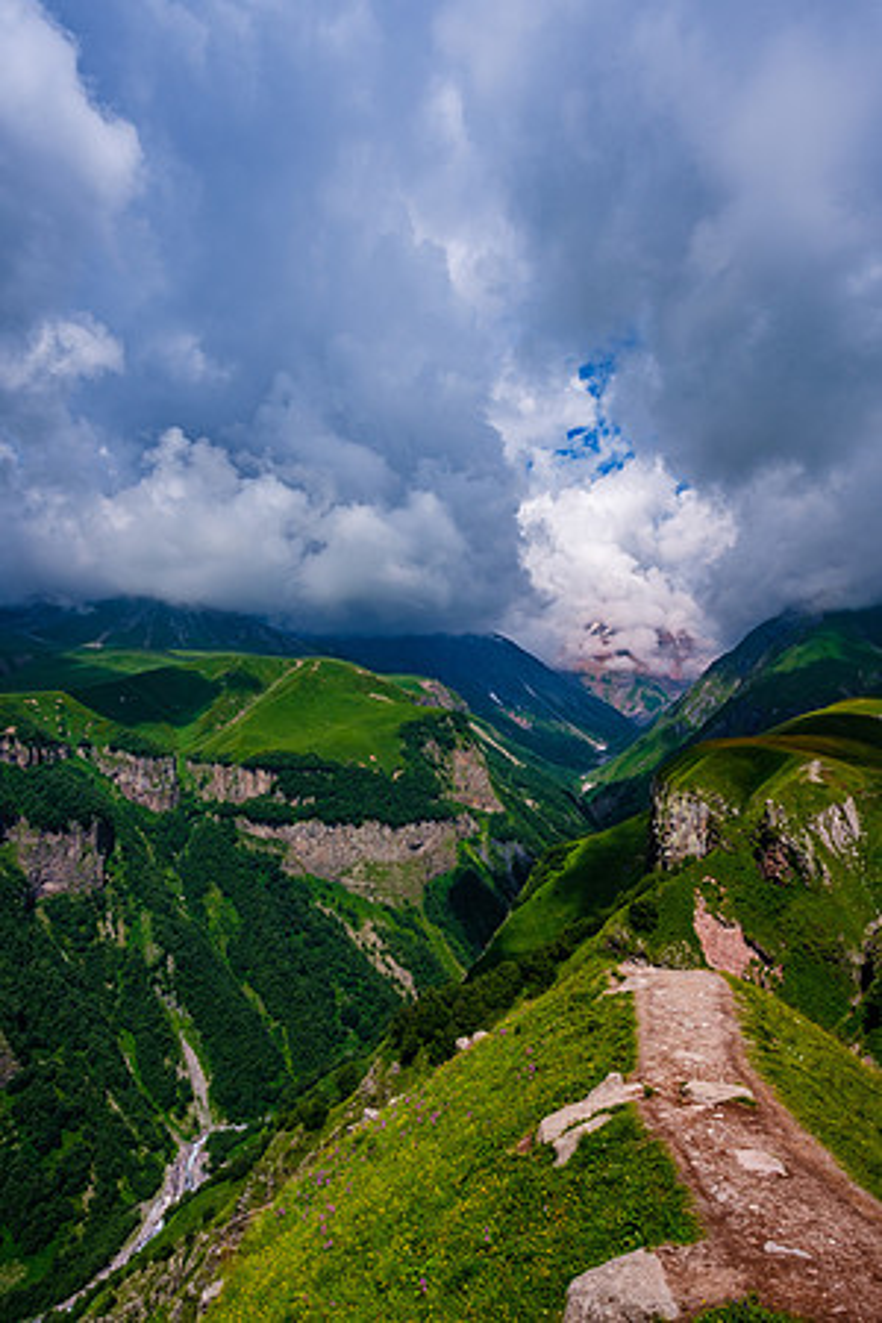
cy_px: 662
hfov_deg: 55.1
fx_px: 845
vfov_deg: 76.1
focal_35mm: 23
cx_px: 441
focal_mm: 15.1
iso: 160
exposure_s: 1/250
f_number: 8
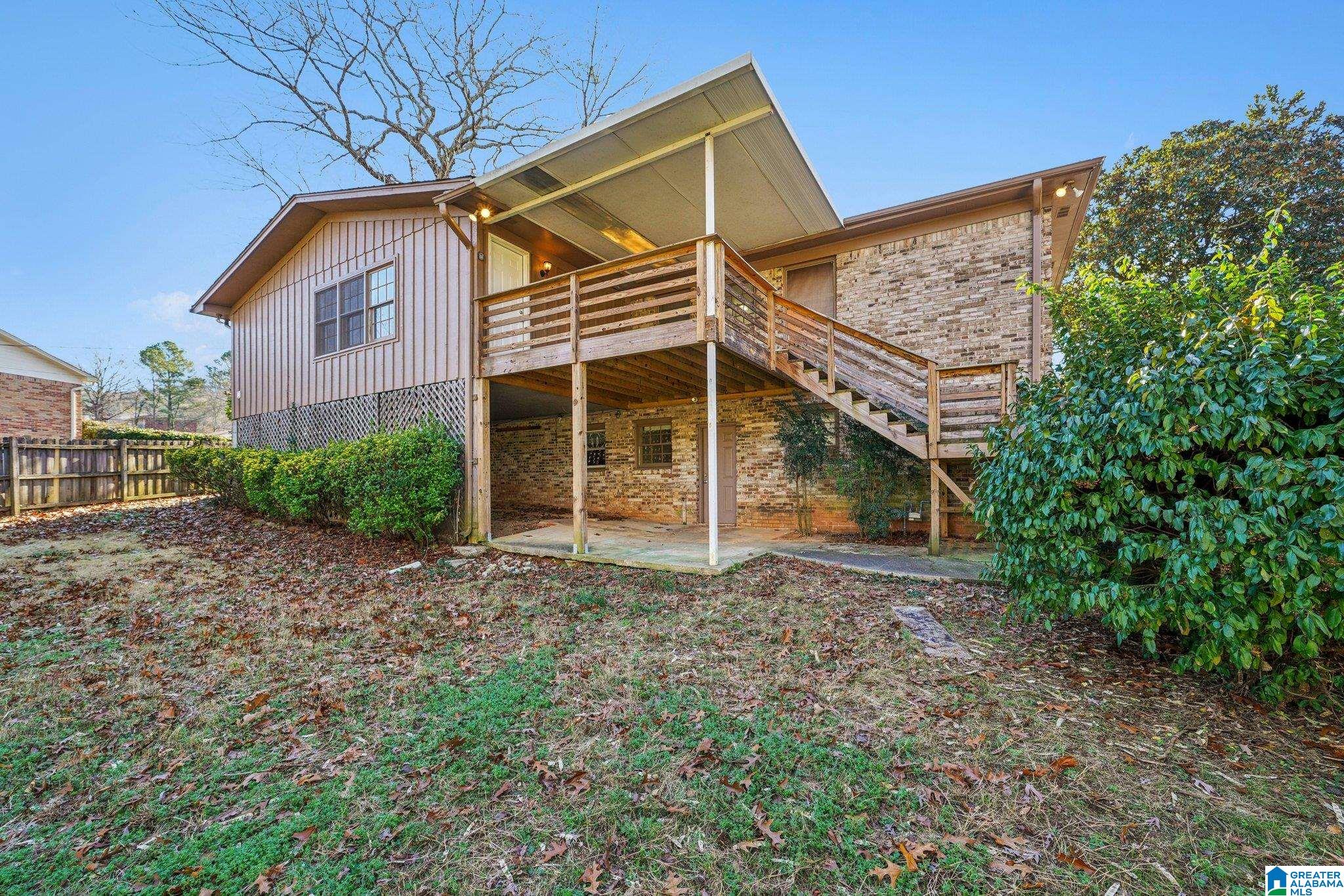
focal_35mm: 14
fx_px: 523
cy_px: 448
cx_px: 672
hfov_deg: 104.3
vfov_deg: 81.2
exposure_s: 1/50
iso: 400
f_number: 8
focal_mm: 14
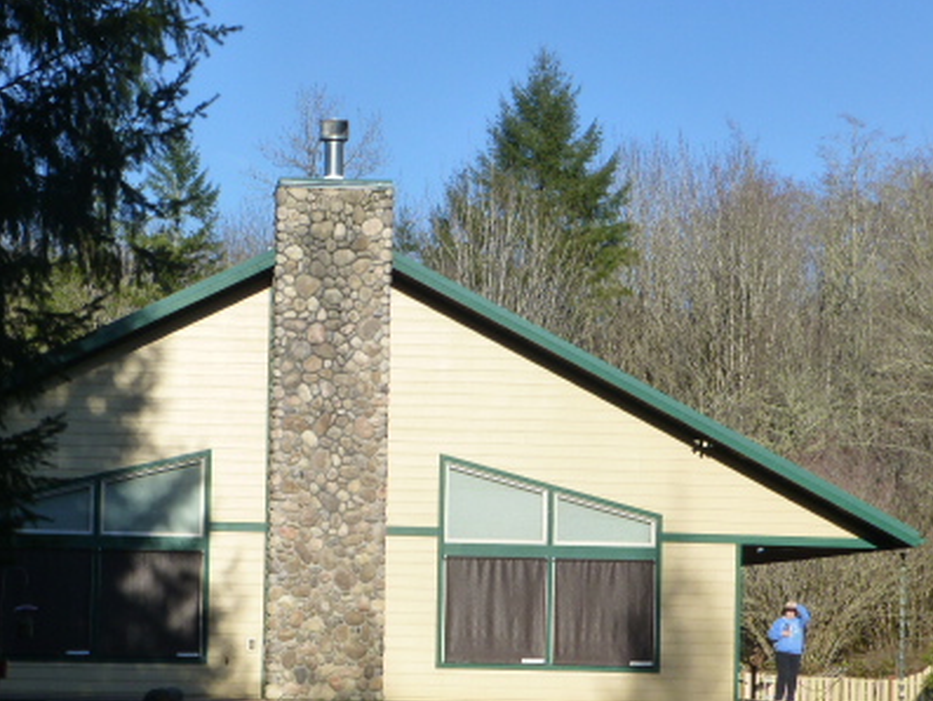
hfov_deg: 19.5
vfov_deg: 14.7
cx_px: 280
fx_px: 2696
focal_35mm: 100
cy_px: 532
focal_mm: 11
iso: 160
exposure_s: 1/640
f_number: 4.8
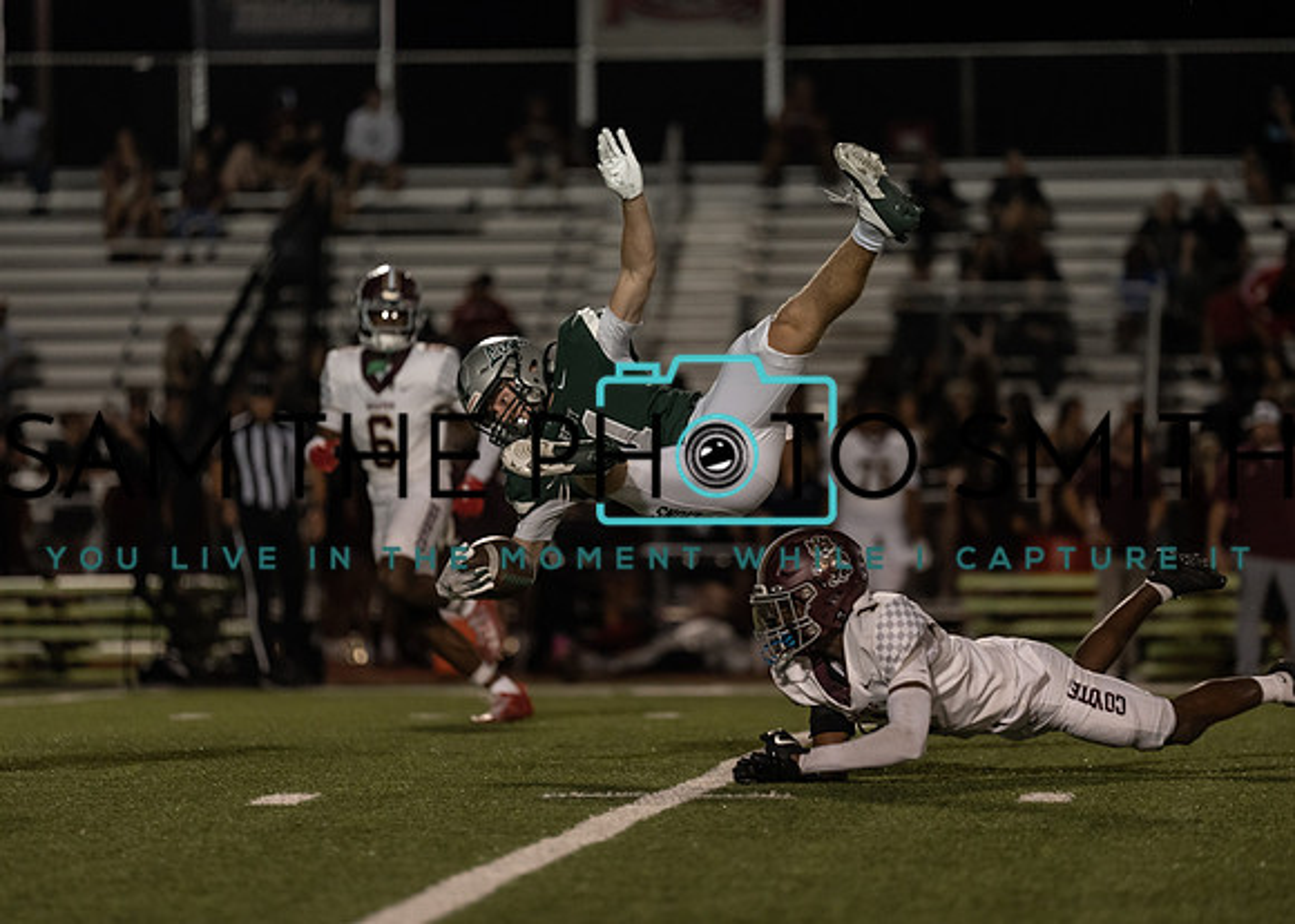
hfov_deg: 8.5
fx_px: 8706
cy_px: 426
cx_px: 684
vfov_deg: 6.1
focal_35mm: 237
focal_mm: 200
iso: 1600
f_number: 2.8
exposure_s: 1/1000
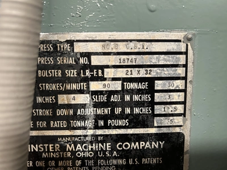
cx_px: 114
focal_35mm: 26
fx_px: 170
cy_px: 85
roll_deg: +1.4
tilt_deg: -7.6
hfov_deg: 67.3
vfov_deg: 53.1
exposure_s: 1/60
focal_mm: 5.7
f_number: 1.5
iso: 250
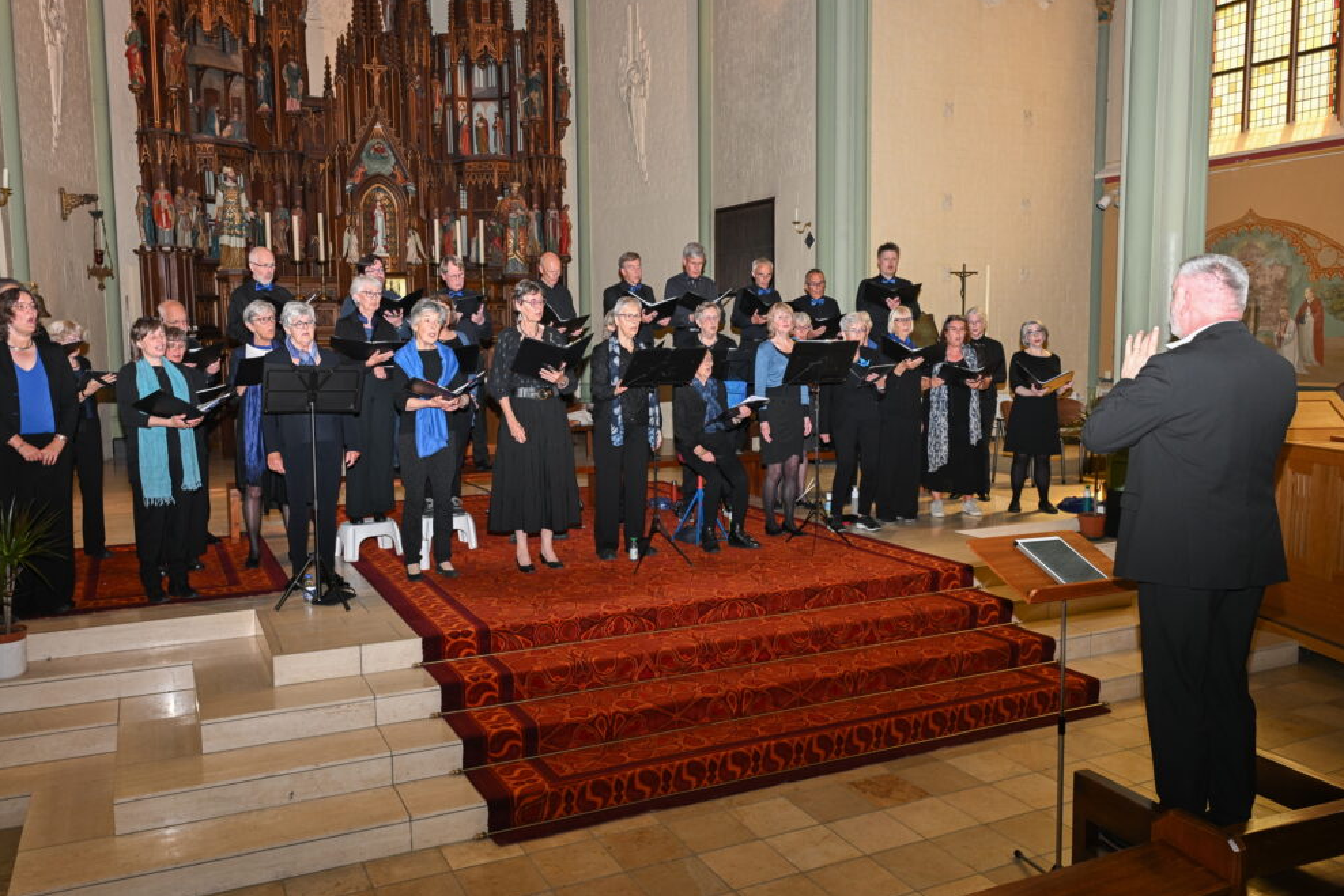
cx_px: 650
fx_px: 1083
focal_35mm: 29
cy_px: 450
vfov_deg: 45.0
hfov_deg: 63.6
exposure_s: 1/100
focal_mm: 28
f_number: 8
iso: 800
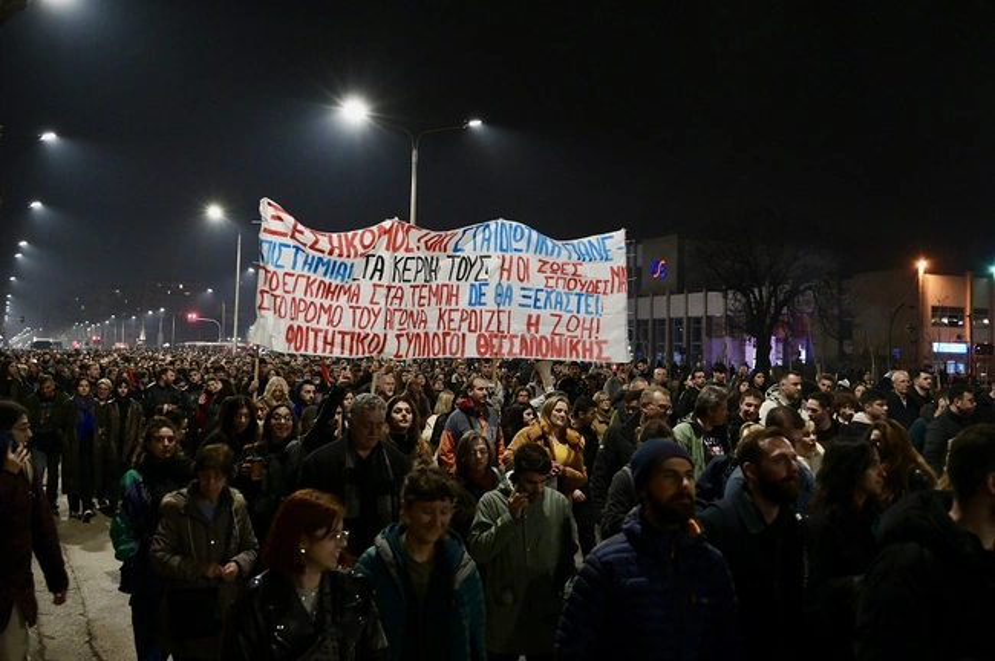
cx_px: 498
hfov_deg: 59.5
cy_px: 330
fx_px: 870
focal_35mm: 32
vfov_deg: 41.6
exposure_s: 1/125
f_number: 4
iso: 3200
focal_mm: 31.5
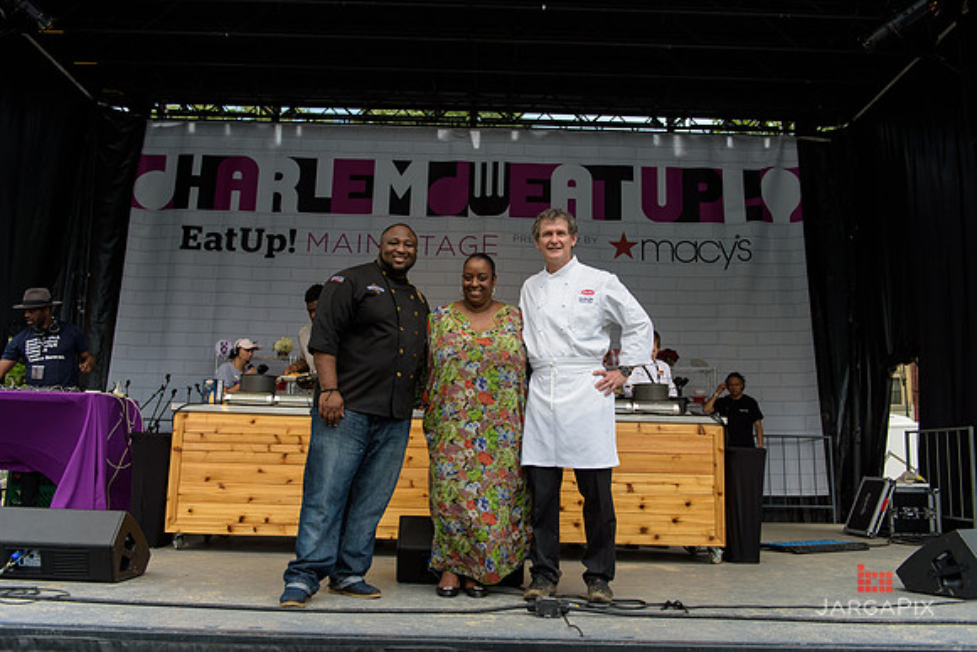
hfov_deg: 60.3
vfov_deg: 42.3
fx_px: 841
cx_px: 488
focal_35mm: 31
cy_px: 326
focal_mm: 31
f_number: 3.2
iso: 200
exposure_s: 1/1600
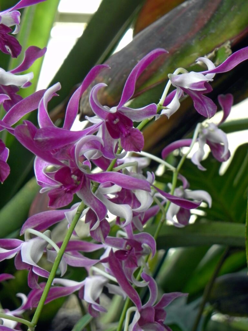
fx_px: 907
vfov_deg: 20.7
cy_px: 166
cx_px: 124
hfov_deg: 15.6
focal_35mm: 95
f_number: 4
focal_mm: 16.9
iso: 160
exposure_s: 1/65.8
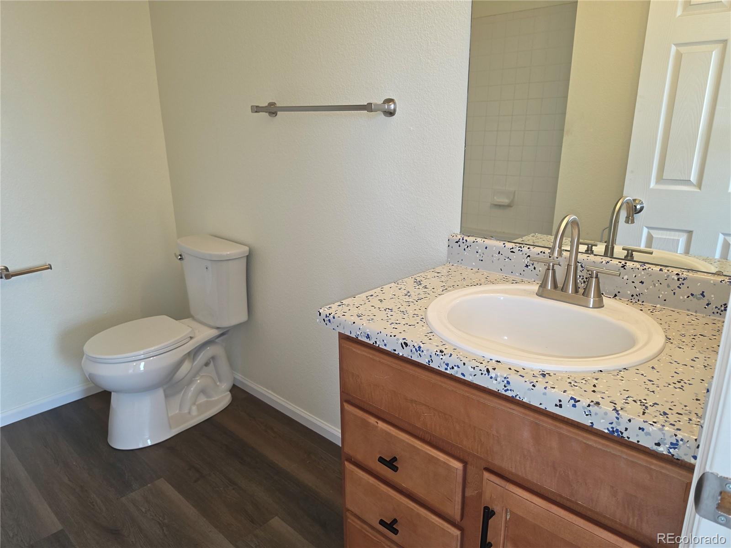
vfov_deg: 58.9
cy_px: 274
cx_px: 366
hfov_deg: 73.9
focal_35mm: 23
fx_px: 486
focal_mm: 6.5
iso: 40
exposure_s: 1/60
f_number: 1.4
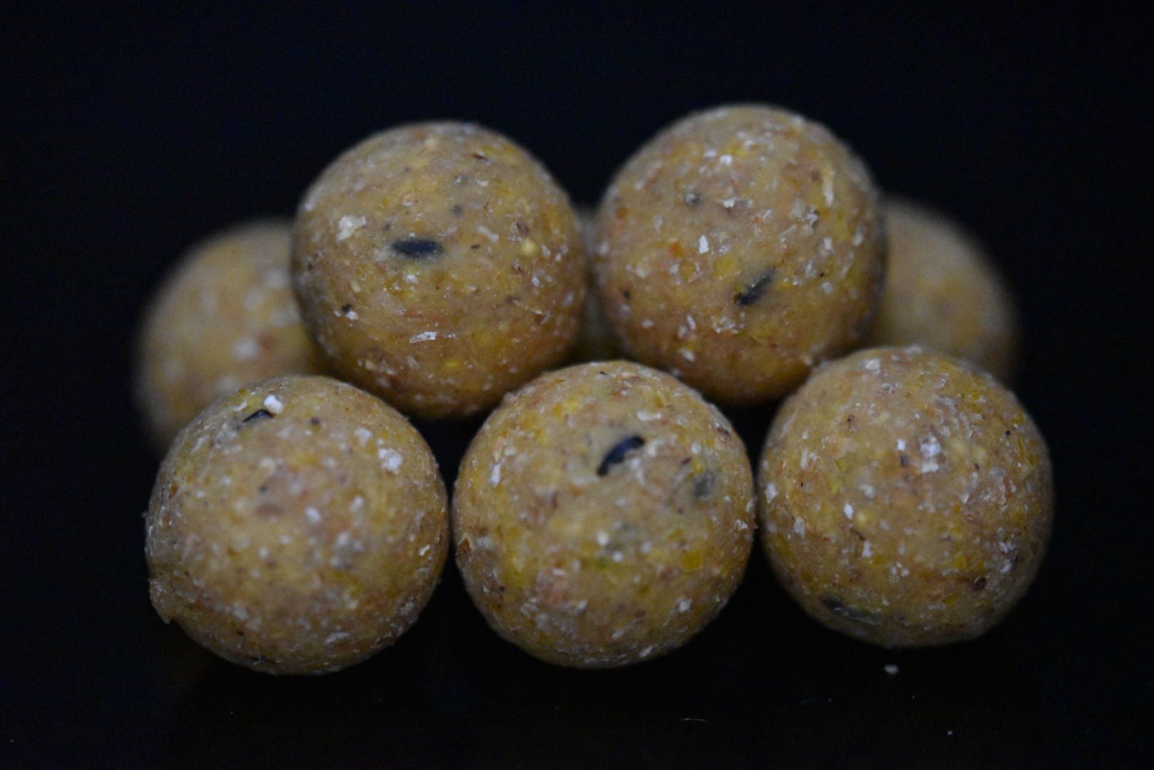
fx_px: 5048
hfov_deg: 13.0
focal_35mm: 158
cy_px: 385
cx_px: 577
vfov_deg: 8.7
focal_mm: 105
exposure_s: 1/50
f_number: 3.8
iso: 8000
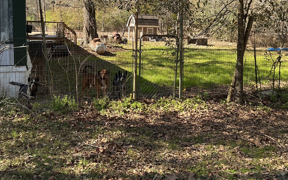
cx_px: 143
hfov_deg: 47.2
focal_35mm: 42
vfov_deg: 30.2
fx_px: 330
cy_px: 54
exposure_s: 1/370
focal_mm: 3
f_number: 1.8
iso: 25
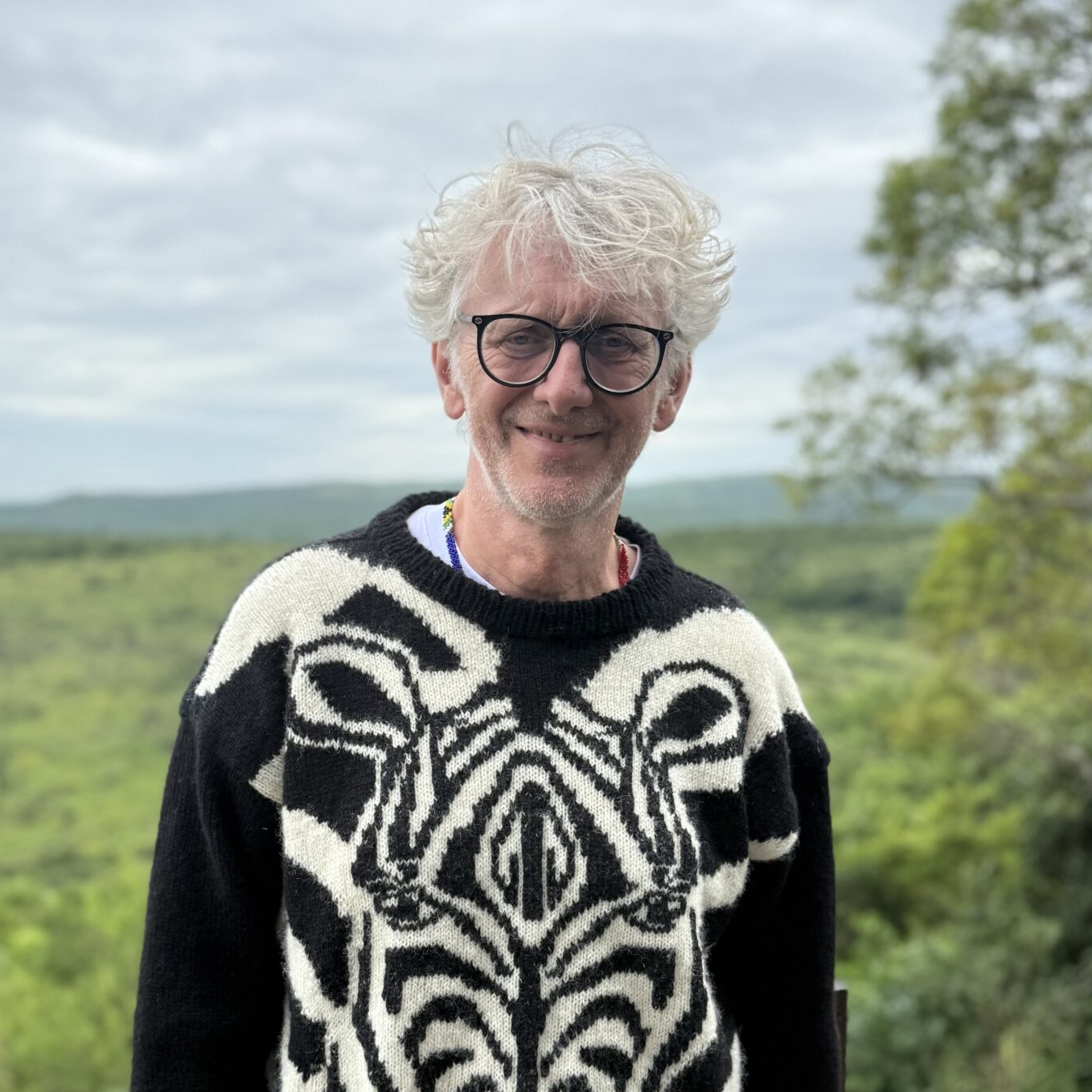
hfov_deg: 41.7
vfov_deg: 41.7
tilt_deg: -6.2
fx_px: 1428
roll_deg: +1.2
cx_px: 447
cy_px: 659
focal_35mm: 40
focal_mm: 6.76
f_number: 1.78
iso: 80
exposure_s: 1/2110
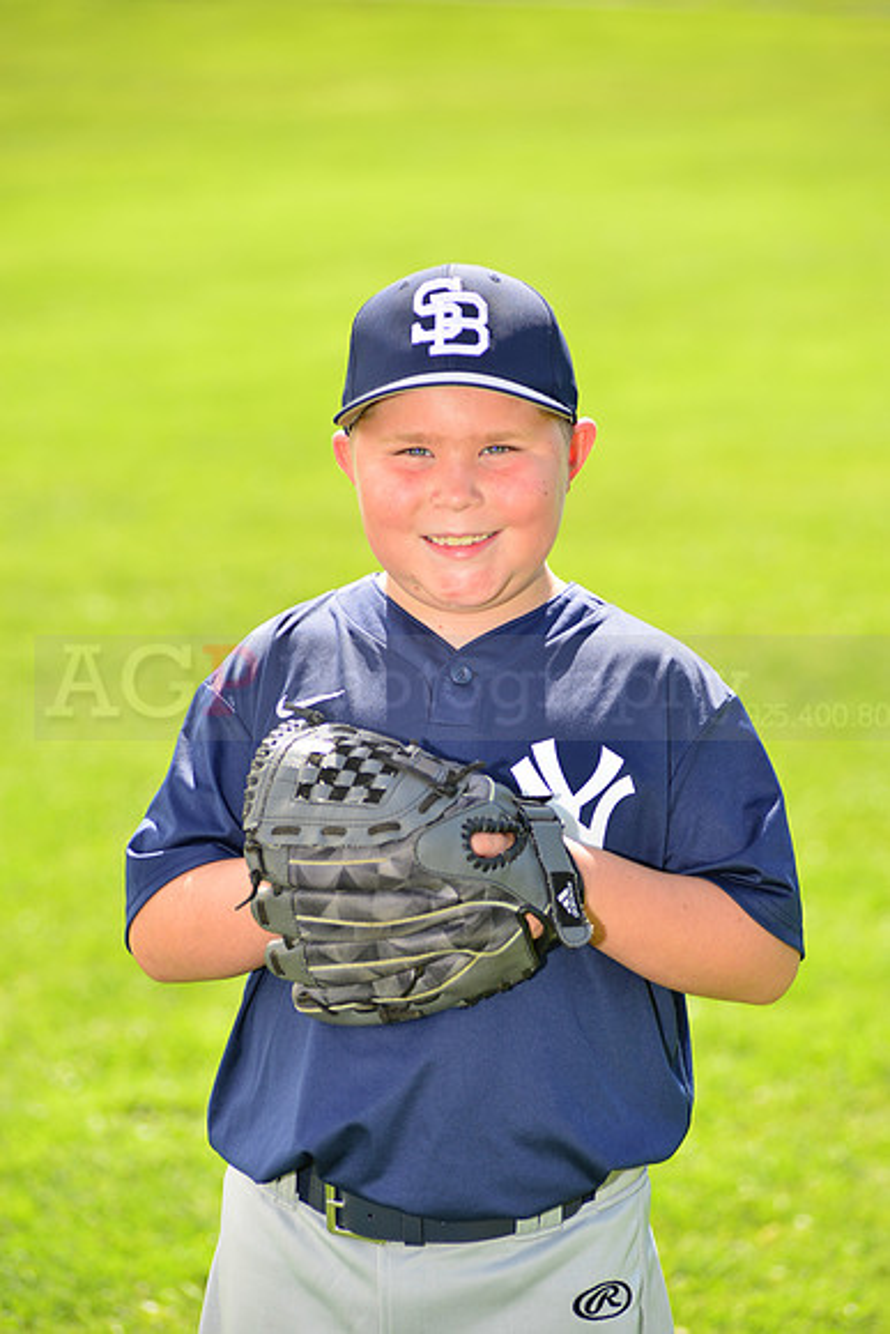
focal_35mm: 145
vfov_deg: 14.2
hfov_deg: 9.5
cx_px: 445
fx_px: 5373
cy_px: 667
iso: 100
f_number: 5
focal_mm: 145
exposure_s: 1/250
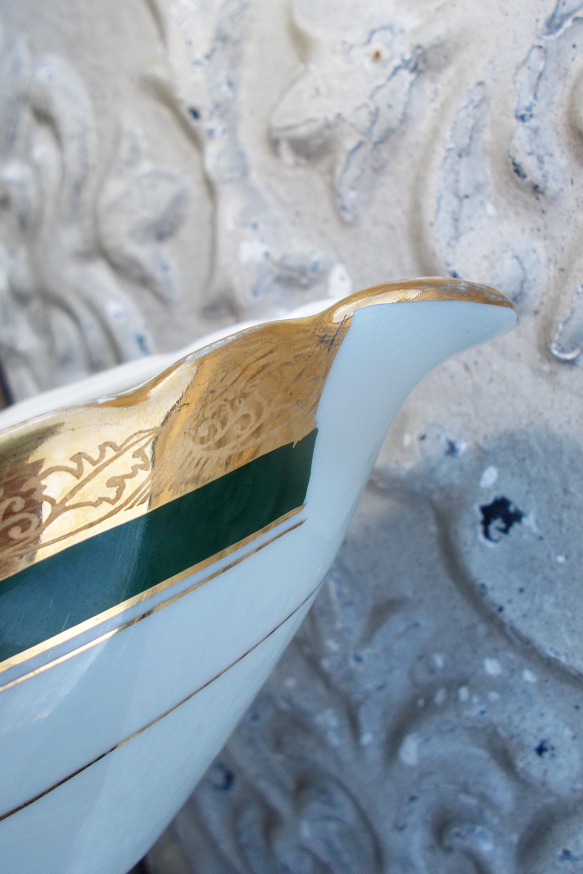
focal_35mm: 32
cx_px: 286
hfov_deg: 41.1
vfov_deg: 58.7
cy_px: 431
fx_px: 777
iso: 80
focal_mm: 5.3
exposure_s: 1/80
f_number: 3.4
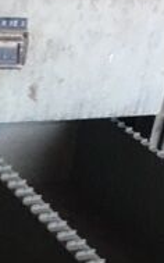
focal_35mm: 104
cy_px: 277
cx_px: 67
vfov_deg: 19.3
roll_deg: -7.0
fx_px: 744
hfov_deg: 12.6
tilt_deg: -30.0
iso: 200
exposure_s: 1/33
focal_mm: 4.15
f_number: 2.2
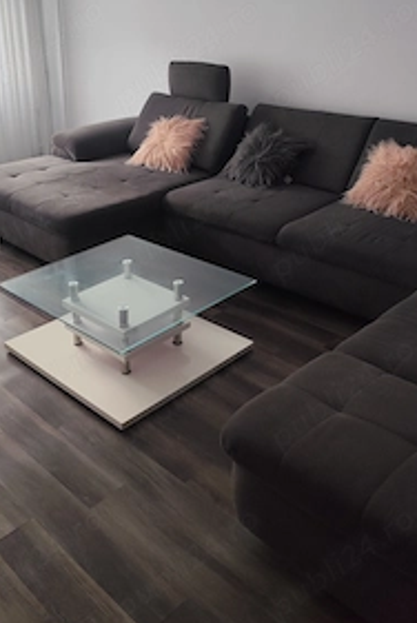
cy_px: 262
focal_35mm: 34
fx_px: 589
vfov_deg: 55.5
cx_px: 109
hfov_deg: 38.1
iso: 250
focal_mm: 6.19
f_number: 1.65
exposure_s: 1/100
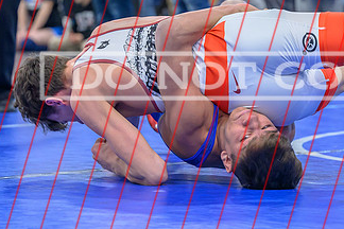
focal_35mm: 228
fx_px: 2178
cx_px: 257
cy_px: 101
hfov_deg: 9.0
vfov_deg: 6.0
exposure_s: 1/640
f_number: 2.8
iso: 1800
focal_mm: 84
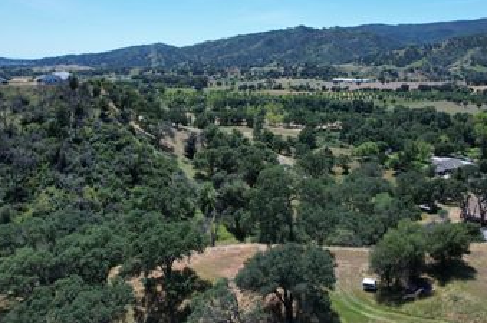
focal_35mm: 28
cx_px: 272
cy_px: 163
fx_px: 378
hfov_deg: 65.3
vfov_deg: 46.3
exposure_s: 1/800
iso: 200
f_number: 2.8
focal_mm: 8.38
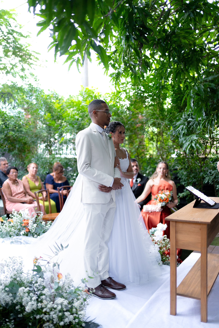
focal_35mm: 35
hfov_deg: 37.9
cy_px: 164
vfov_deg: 54.4
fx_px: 319
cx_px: 110
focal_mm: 35
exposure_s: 1/640
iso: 1600
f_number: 1.4
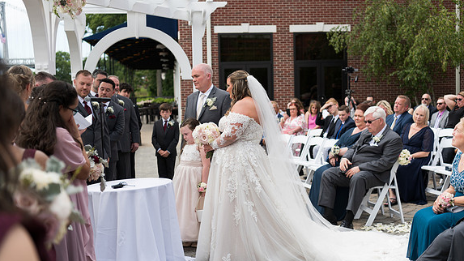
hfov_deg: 39.2
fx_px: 652
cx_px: 232
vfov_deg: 22.6
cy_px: 136
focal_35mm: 53
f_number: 2.8
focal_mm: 50
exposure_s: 1/1000
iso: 64
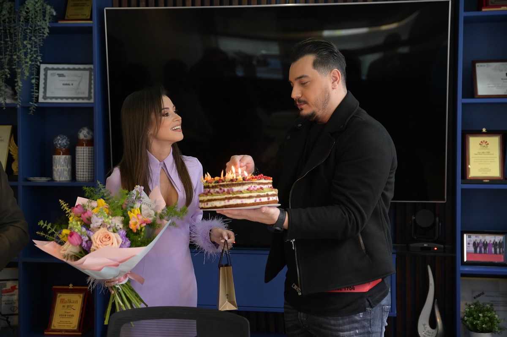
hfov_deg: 32.4
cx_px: 254
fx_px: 872
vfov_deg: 21.9
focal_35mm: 62
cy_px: 168
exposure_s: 1/250
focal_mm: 62
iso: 2500
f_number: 2.8
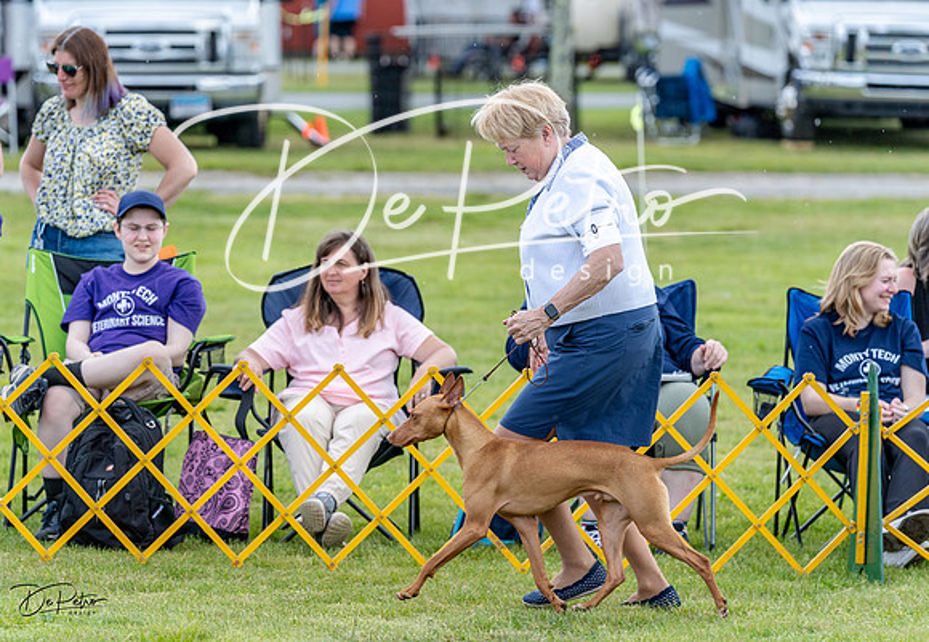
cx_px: 426
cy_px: 305
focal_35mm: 209
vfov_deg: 6.8
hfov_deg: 9.8
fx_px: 5445
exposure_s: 1/1000
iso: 400
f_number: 4.5
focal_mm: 187
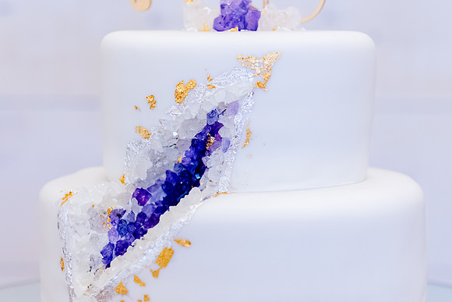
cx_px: 206
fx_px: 1323
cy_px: 160
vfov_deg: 13.0
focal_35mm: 105
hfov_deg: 19.4
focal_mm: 70
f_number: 3.5
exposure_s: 1/400
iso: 2000
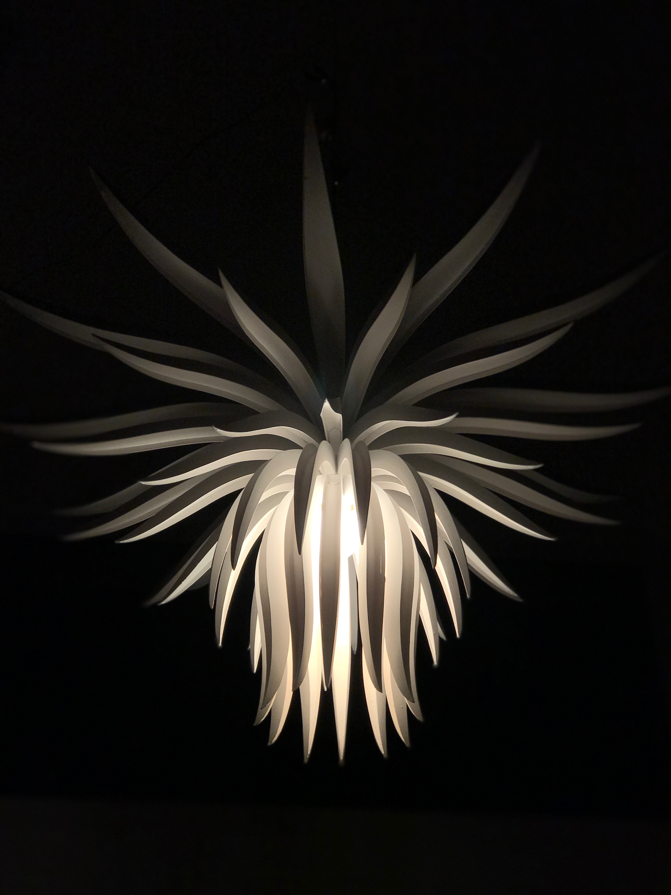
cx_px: 336
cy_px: 448
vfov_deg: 33.8
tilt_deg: +40.2
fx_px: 1473
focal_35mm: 57
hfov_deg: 25.7
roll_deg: +0.3
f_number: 2.8
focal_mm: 6.6
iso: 20
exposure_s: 1/158
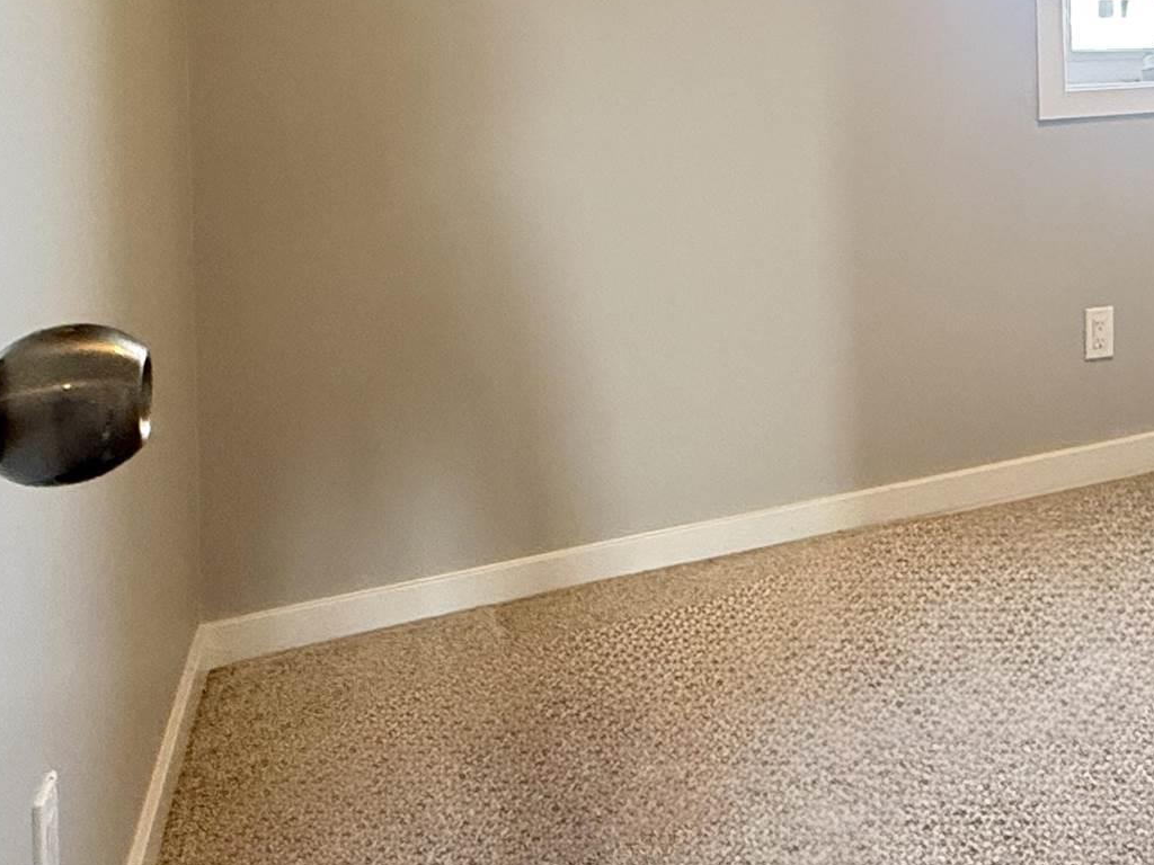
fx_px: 1400
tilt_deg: -0.4
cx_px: 1251
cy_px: 25
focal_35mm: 42
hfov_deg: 37.8
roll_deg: +1.5
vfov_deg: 32.0
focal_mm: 2.22
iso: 500
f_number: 2.2
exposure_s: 1/60
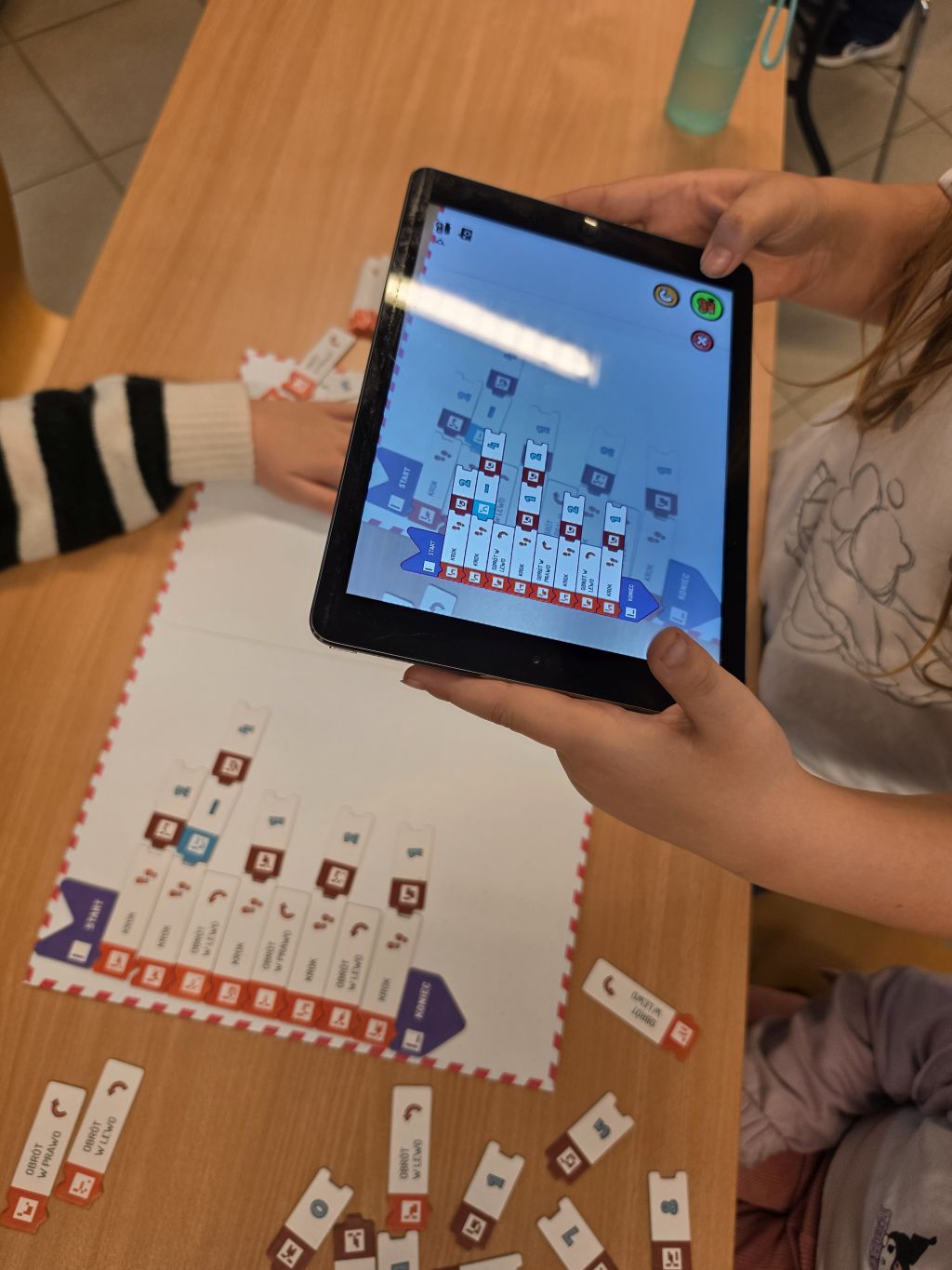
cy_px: 635
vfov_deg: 73.9
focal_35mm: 23
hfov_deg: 58.9
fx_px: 843
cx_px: 476
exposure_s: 1/180
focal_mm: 6.5
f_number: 1.4
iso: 100
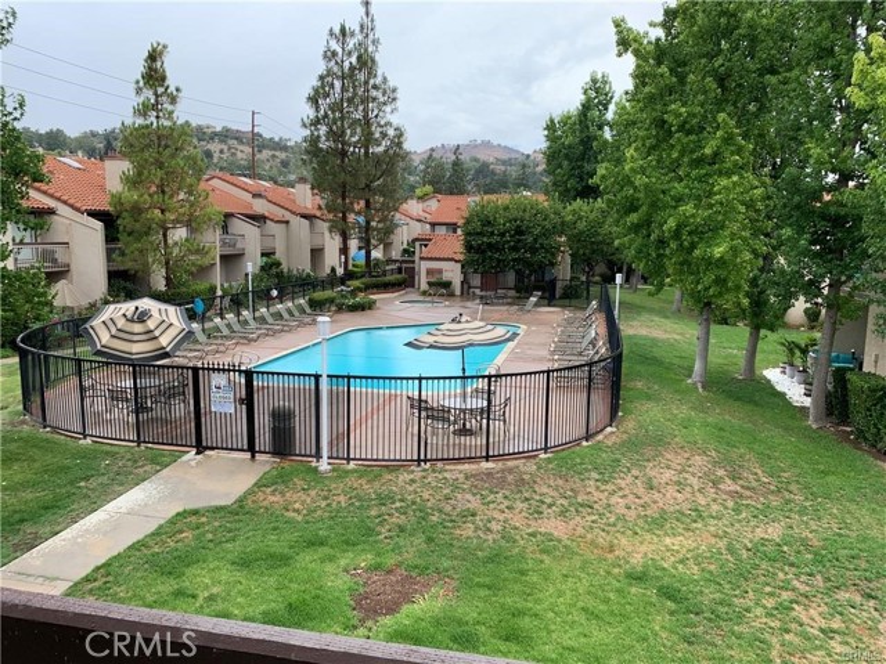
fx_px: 665
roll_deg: -0.4
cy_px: 332
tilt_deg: -7.9
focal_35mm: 26
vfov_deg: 53.1
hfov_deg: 67.3
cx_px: 443
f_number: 1.8
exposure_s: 1/789
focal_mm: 4.25
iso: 25
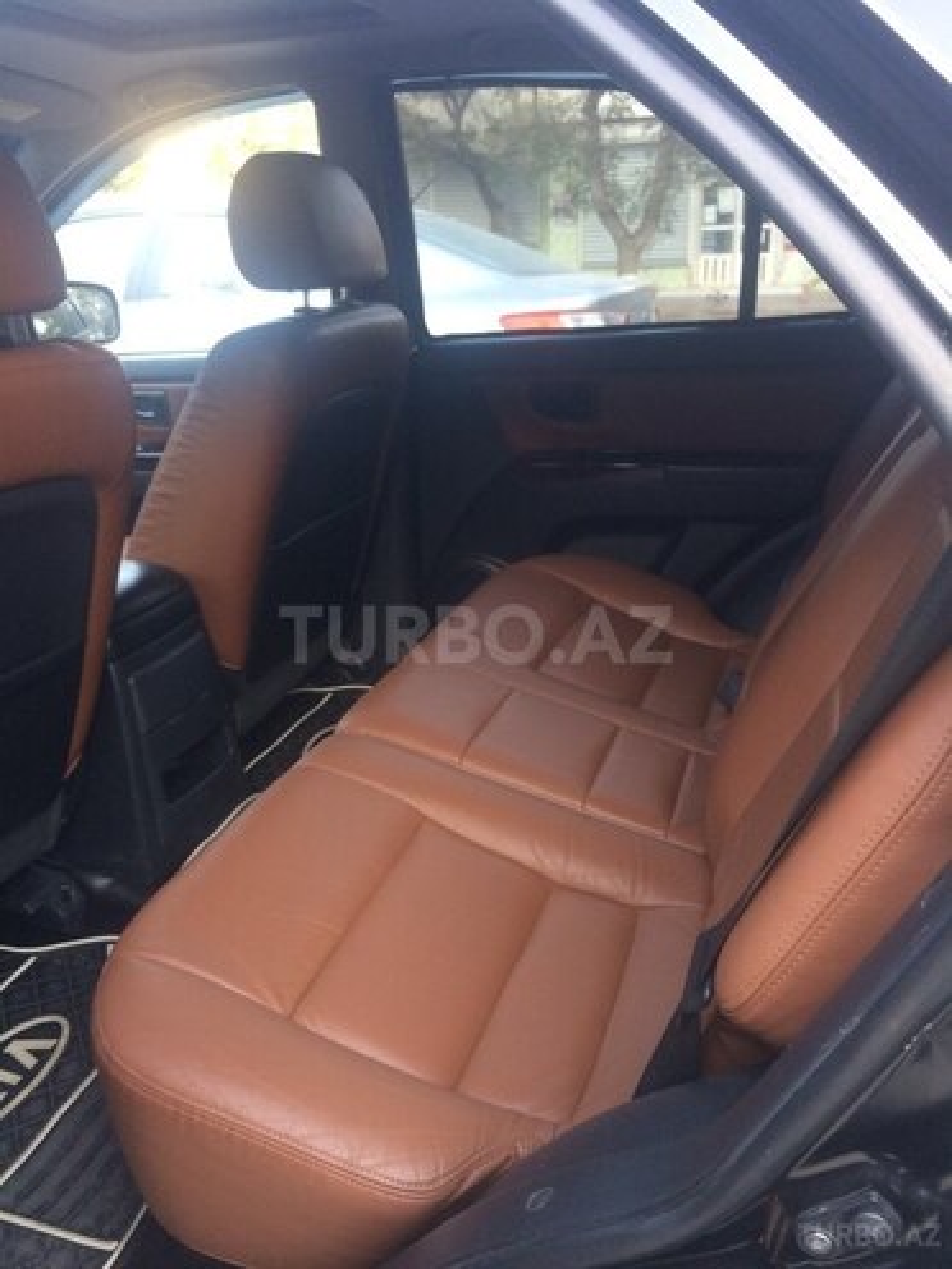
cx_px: 476
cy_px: 634
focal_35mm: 29
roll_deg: +4.8
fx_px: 1063
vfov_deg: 61.7
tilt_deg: -22.3
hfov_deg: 48.2
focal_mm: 4.15
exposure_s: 1/33
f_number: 2.2
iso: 100
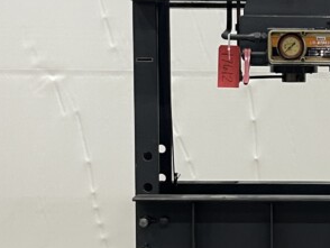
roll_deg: -0.3
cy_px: 135
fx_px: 830
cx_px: 315
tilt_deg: -5.3
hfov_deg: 21.8
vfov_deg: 17.0
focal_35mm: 87
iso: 200
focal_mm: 5.1
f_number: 1.6
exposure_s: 1/60
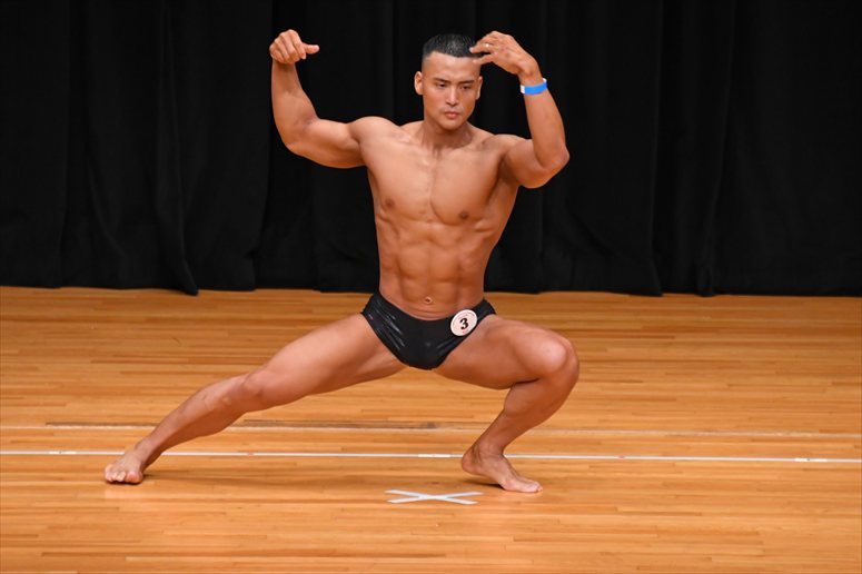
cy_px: 287
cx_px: 431
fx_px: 8975
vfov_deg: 3.7
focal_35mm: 375
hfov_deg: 5.5
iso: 3200
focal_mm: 250
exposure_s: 1/400
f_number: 5.6
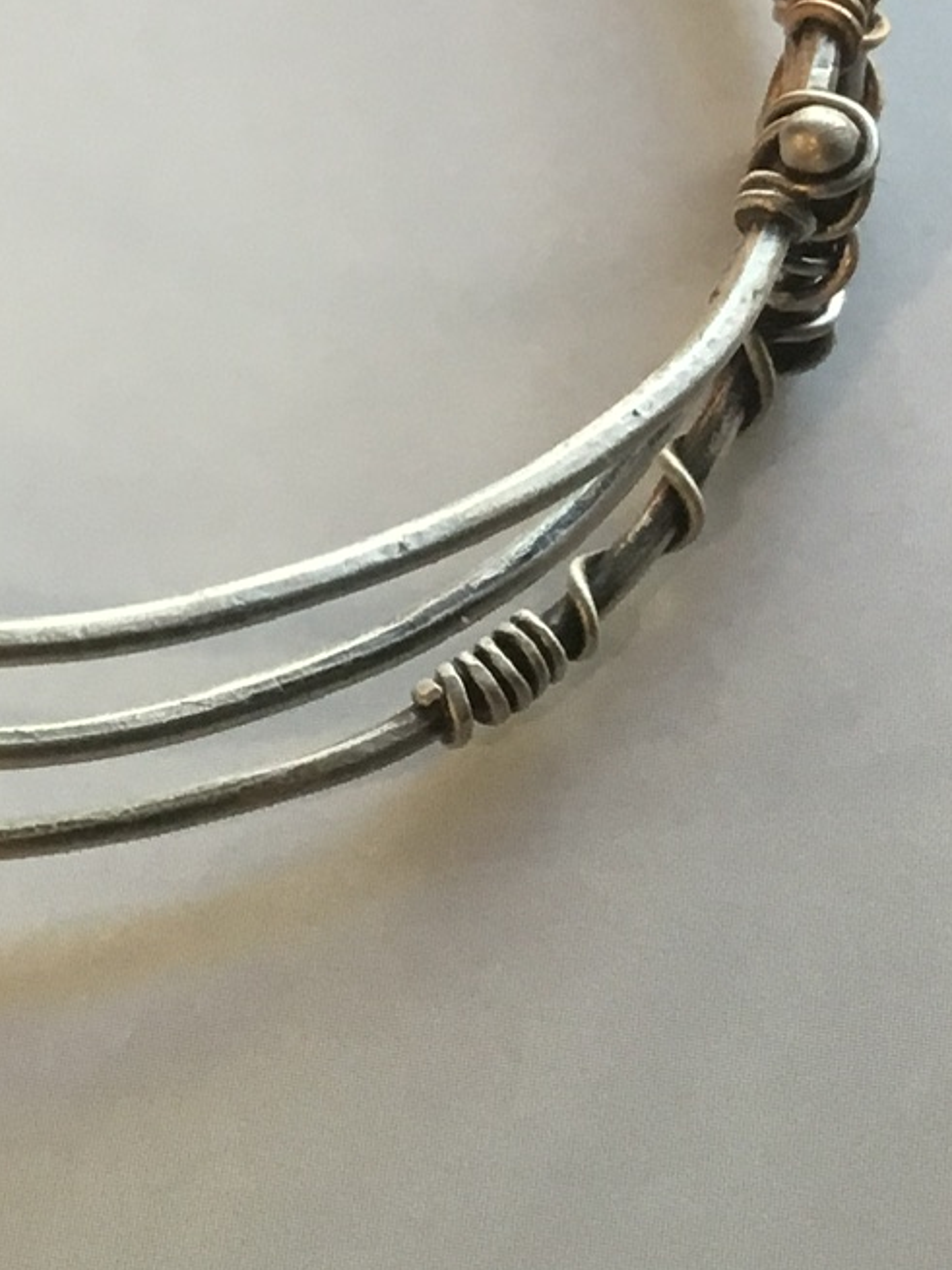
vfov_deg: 20.1
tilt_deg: -55.8
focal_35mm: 97
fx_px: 3558
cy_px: 324
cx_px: -380
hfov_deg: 14.4
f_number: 2.4
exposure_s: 1/30
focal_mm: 3.3
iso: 50
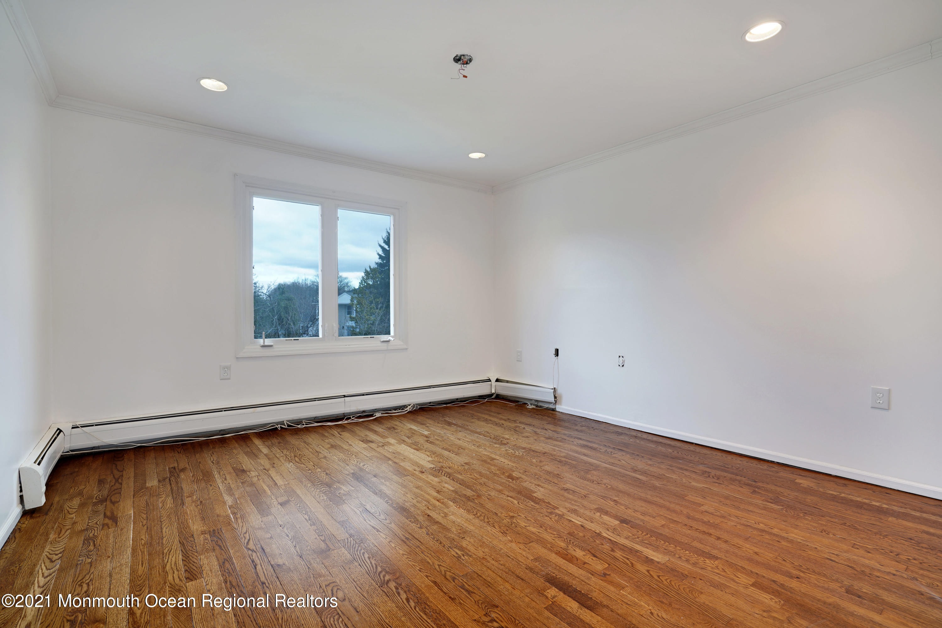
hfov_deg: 96.7
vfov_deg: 73.7
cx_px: 471
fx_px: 419
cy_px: 314
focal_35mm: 16
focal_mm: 16
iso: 100
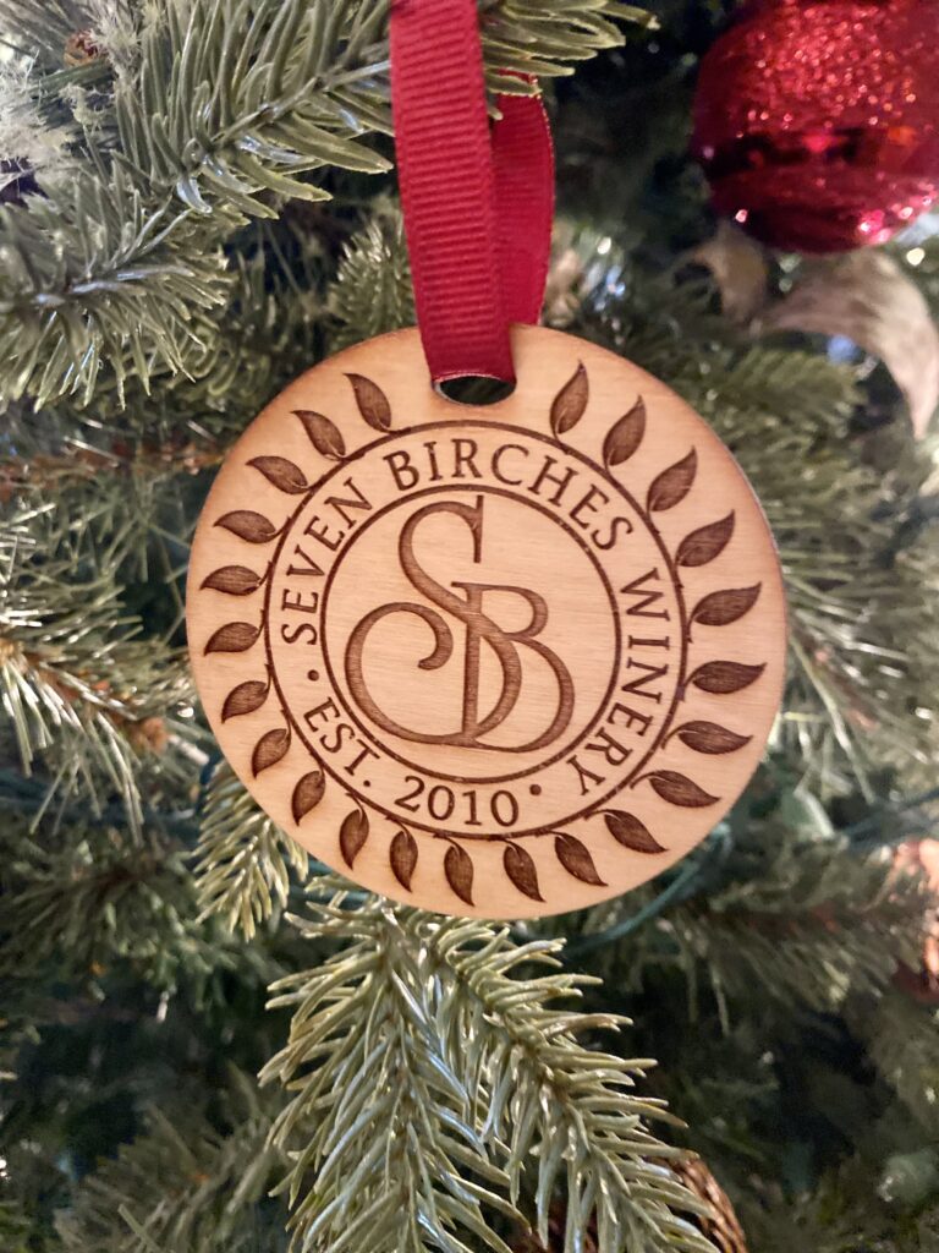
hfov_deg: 53.1
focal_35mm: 26
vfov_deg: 67.3
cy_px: 626
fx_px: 940
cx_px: 470
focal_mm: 4.25
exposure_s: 1/30
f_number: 1.8
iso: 800
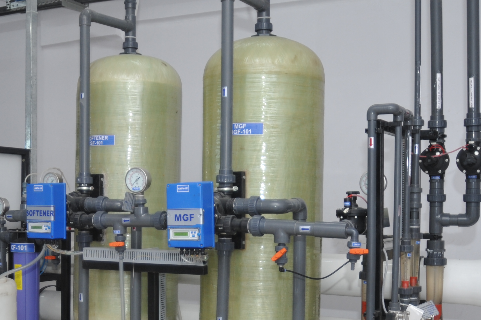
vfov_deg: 24.3
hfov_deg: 35.3
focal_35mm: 55
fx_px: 734
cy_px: 239
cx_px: 108
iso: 500
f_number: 3.5
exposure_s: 1/125
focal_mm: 24
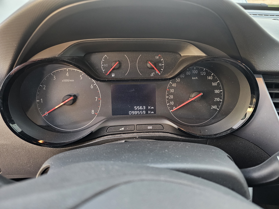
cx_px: 140
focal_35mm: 23
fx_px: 185
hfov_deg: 73.9
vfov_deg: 58.9
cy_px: 104
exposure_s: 1/25
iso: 640
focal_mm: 6.3
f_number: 1.7
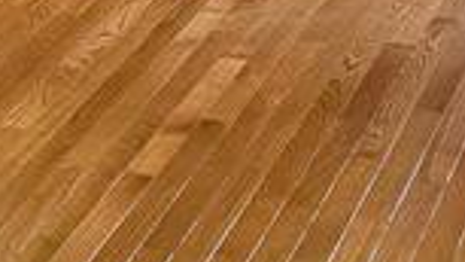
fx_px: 1751
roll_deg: +3.6
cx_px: 76
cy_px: -189
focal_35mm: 142
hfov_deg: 15.0
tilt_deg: -15.1
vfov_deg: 8.3
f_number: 1.5
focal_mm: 5.7
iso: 320
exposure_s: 1/60
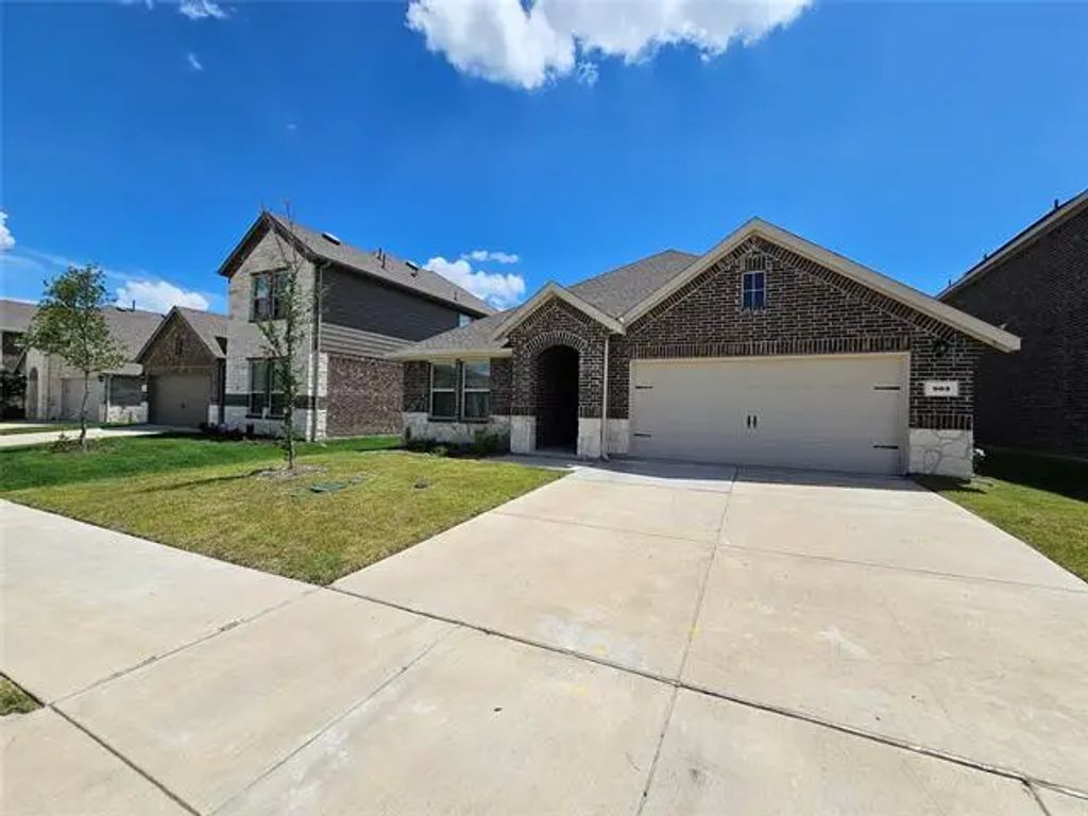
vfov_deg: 89.9
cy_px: 408
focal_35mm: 13
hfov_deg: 106.2
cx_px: 544
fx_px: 409
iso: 50
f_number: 2.2
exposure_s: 1/5523
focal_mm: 2.2
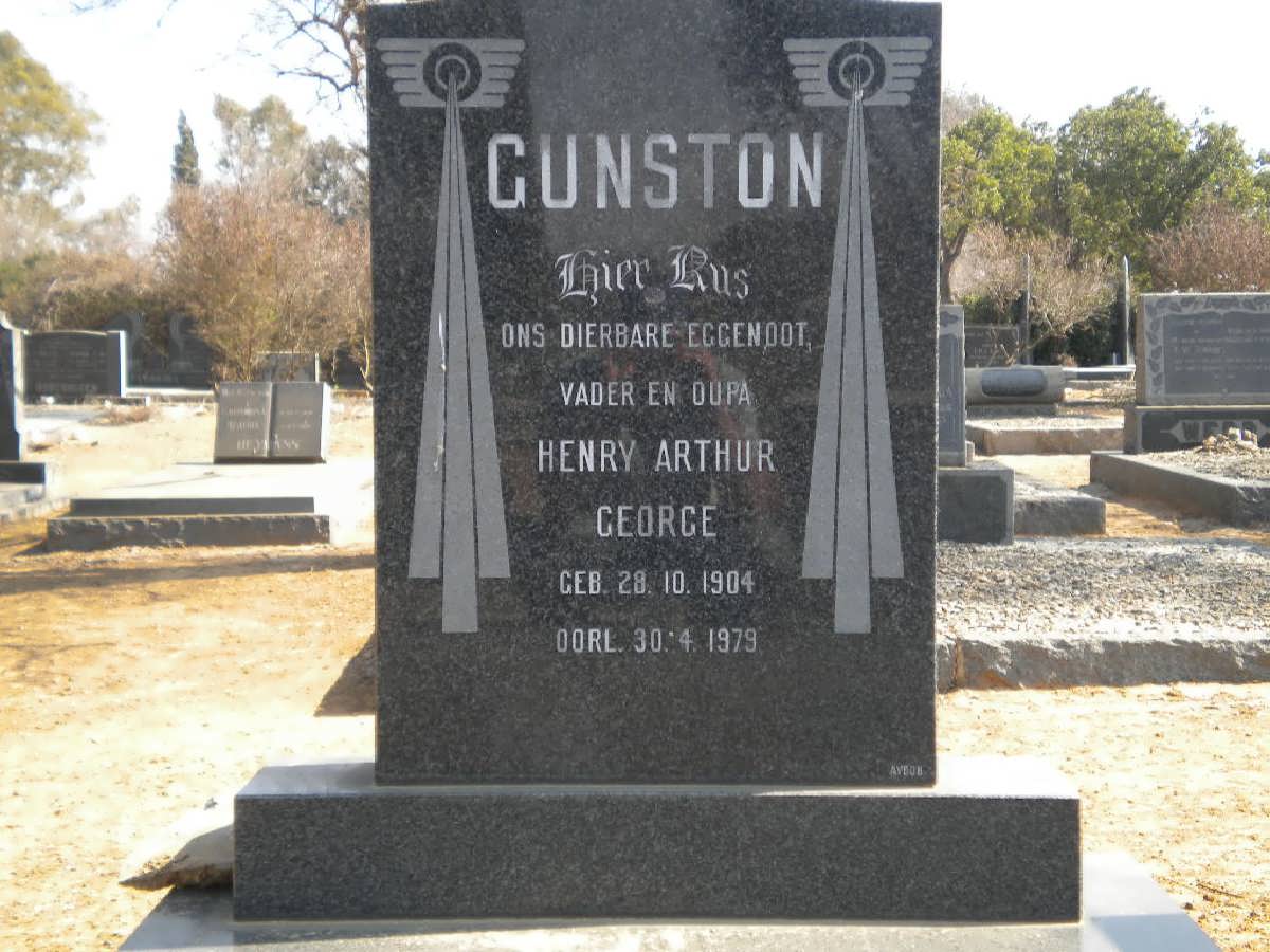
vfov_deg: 28.0
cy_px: 476
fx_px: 1908
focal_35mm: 52
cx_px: 635
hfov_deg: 36.8
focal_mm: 9.3
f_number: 3.9
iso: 80
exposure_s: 1/198
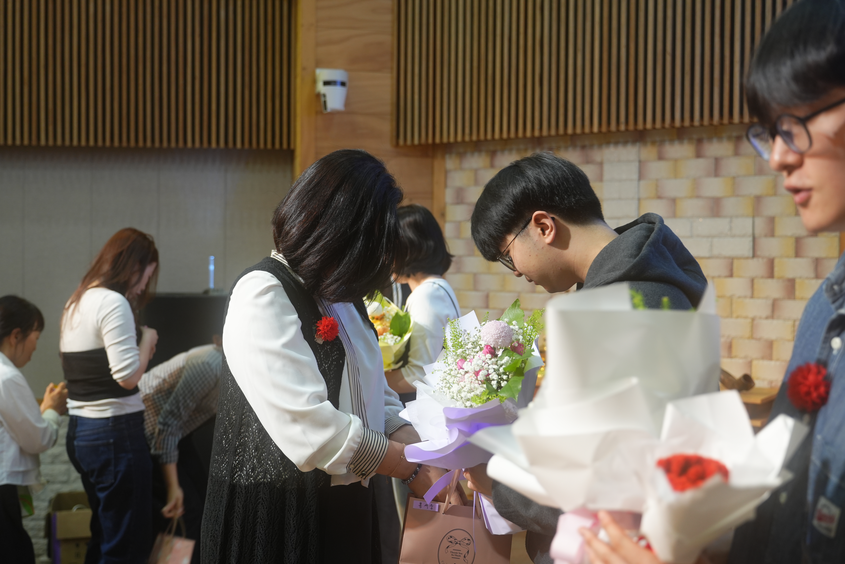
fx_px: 1033
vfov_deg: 30.5
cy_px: 282
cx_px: 422
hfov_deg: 44.5
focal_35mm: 44
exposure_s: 1/60
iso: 500
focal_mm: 44
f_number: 4
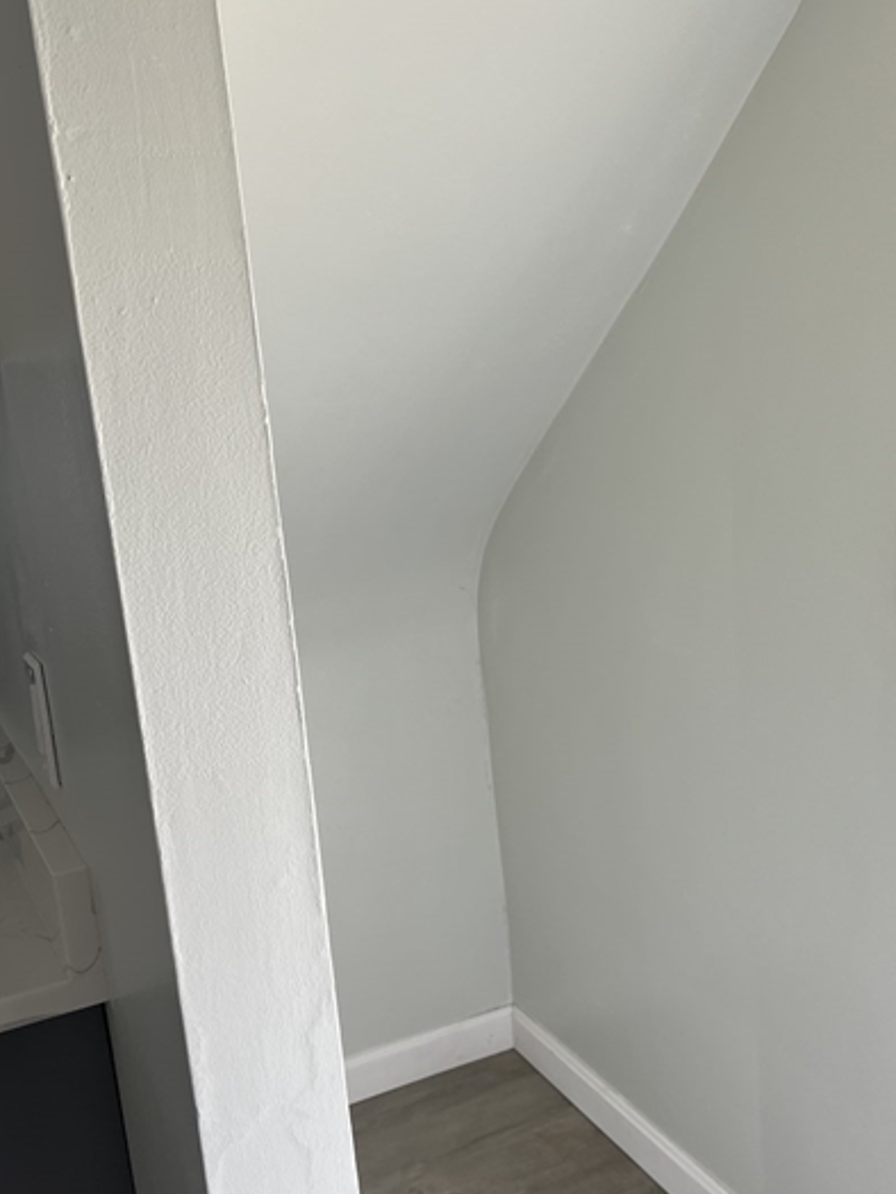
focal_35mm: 38
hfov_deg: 37.7
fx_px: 1311
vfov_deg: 48.9
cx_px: 459
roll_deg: +5.1
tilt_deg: -14.8
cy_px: 648
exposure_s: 1/129
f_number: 1.6
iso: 32
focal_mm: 5.1
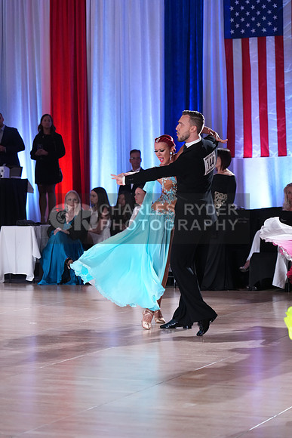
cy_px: 219
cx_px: 146
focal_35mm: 105
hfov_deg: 13.0
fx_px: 1277
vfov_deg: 19.5
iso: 3200
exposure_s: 1/250
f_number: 4
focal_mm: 105
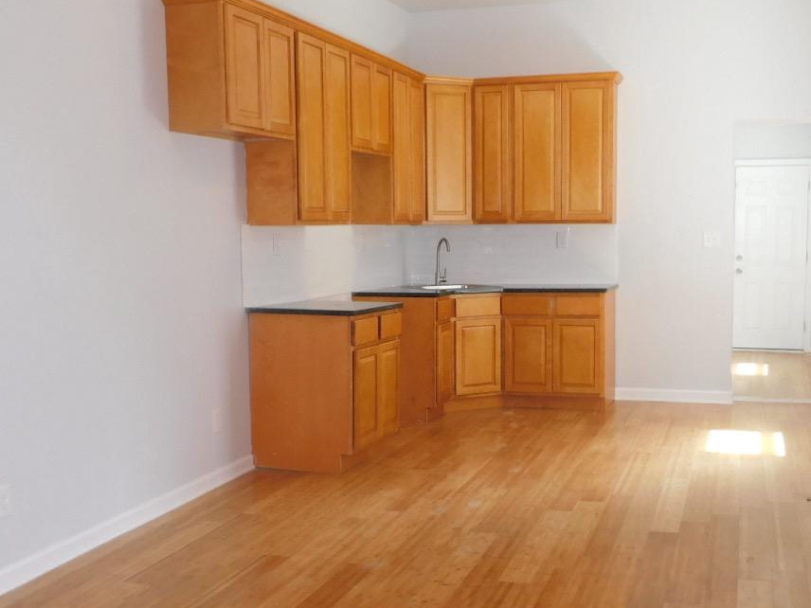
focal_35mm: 43
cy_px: 353
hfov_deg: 43.8
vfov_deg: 33.5
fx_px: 1007
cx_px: 447
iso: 140
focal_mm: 4
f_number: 3
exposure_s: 1/30
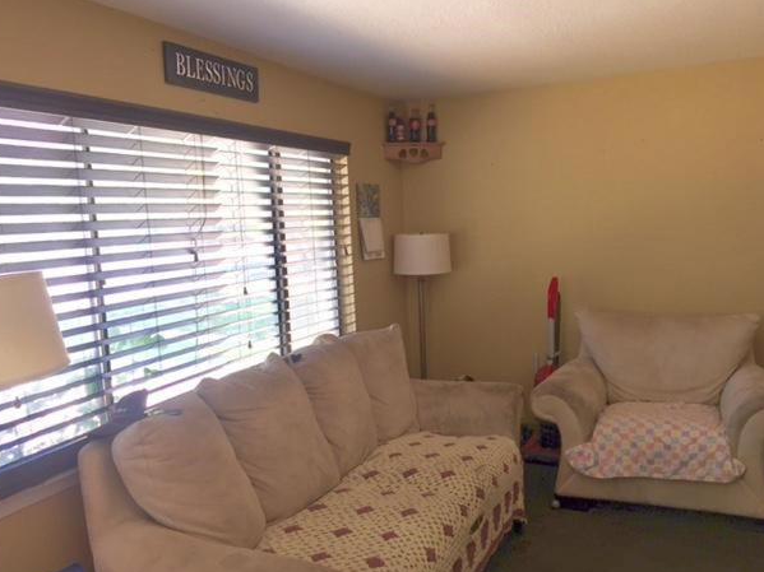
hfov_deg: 58.4
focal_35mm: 31
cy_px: 302
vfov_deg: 45.4
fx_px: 684
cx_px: 389
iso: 32
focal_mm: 4.15
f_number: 2.2
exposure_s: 1/60
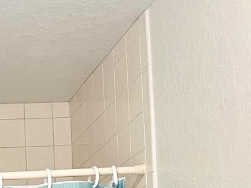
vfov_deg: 13.8
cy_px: 316
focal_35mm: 98
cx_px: -97
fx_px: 711
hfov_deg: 18.3
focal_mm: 5.7
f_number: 1.5
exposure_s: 1/60
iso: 80
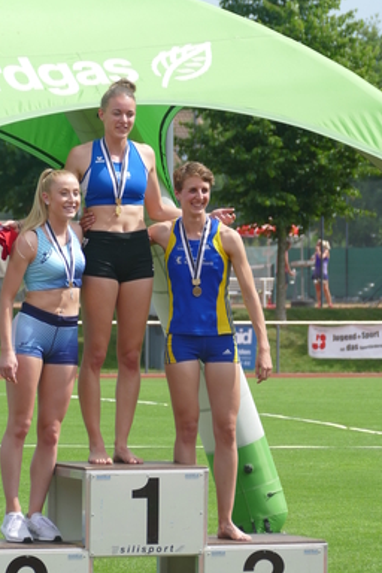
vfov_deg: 6.6
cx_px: 185
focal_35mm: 311
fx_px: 4950
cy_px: 357
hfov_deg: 4.4
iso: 125
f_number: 4
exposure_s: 1/800
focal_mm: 80.51
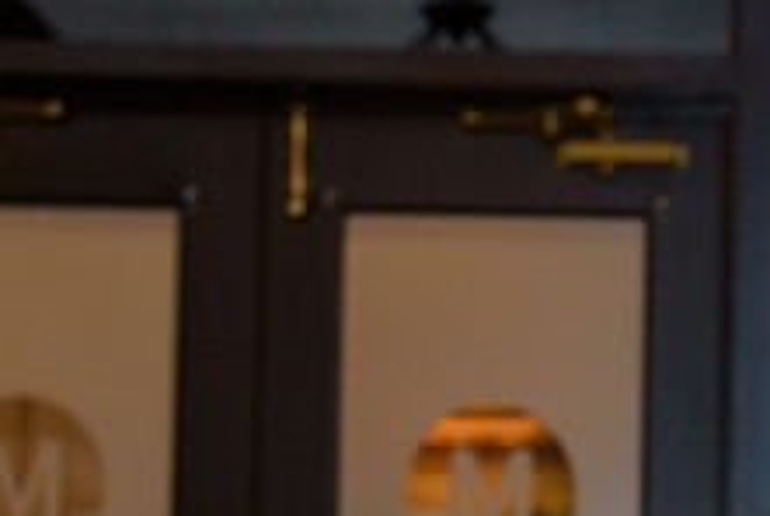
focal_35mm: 131
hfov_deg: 15.1
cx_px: 899
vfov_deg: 10.4
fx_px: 2806
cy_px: 591
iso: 1250
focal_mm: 50
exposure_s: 1/125
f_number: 3.2
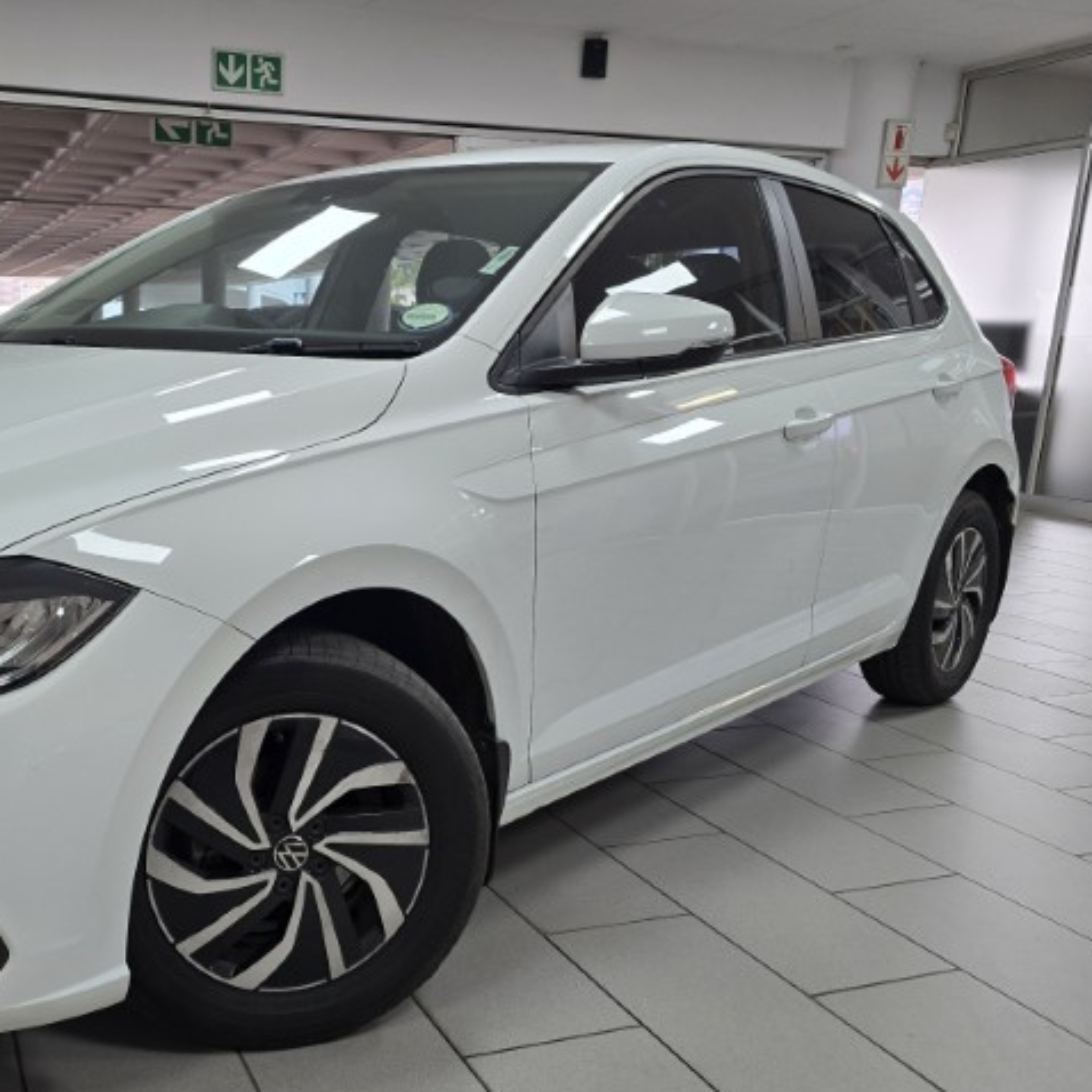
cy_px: 640
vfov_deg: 48.2
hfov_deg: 47.0
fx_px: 1213
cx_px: 302
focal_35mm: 34
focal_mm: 6.3
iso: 80
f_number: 1.7
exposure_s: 1/100
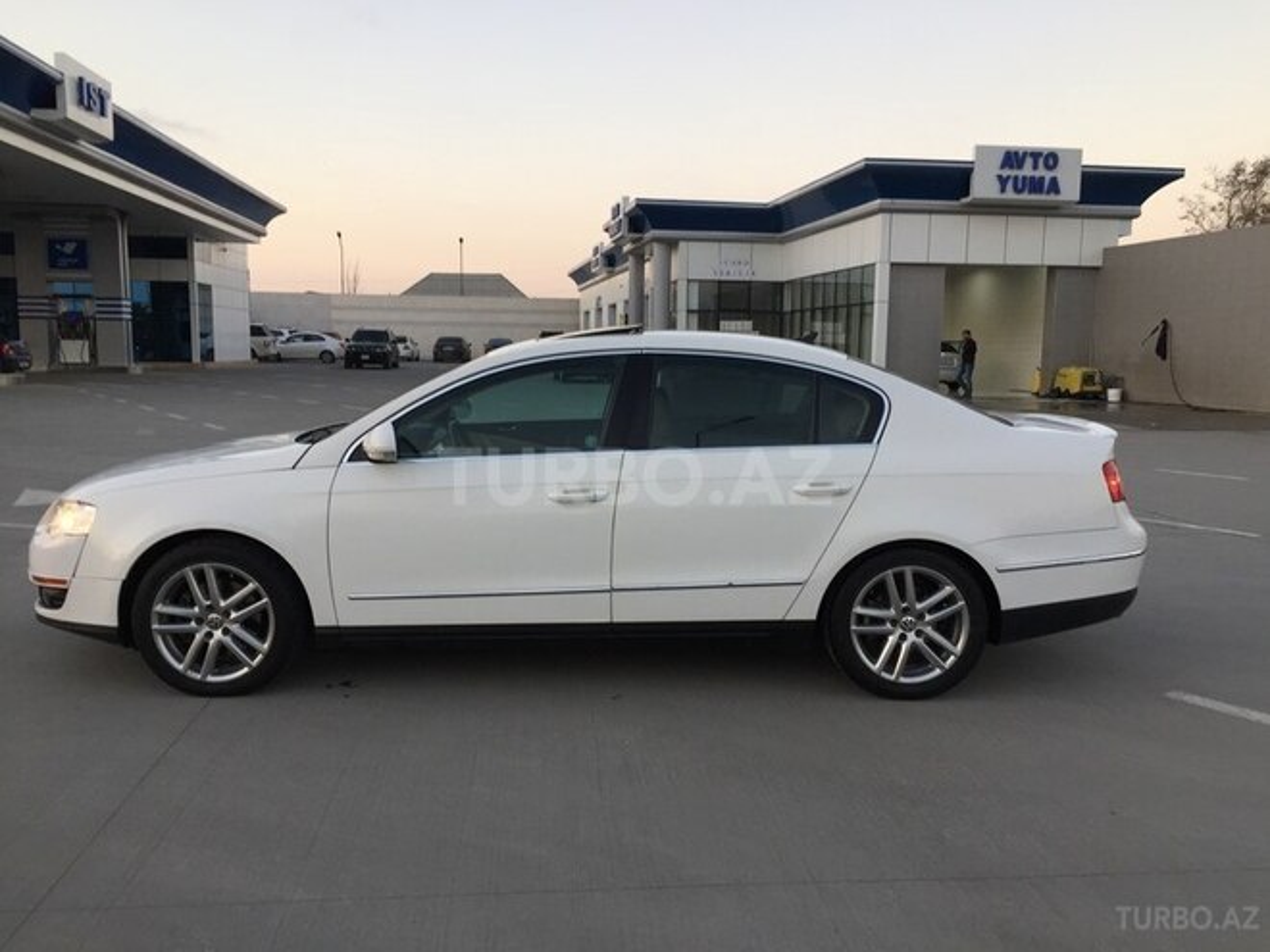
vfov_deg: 48.2
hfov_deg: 61.7
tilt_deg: -6.7
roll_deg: -0.6
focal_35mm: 29
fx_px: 1064
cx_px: 635
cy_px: 476
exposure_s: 1/100
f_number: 2.2
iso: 50
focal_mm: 4.15
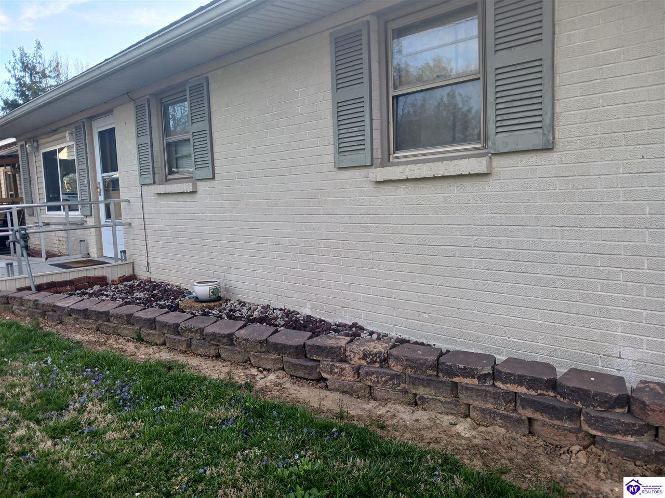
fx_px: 519
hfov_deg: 65.3
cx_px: 332
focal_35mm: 27
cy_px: 249
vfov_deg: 51.4
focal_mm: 4
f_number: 1.8
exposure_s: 1/50
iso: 20
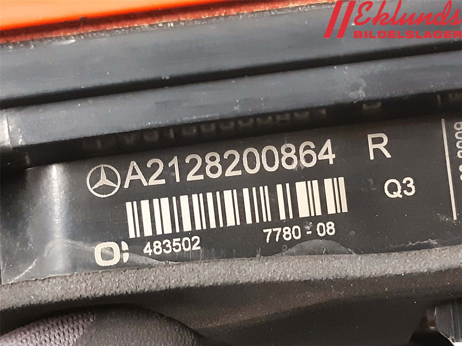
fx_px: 347
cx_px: 231
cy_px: 173
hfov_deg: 67.3
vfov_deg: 53.1
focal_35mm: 26
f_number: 1.7
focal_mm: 3.93
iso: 500
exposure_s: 1/25
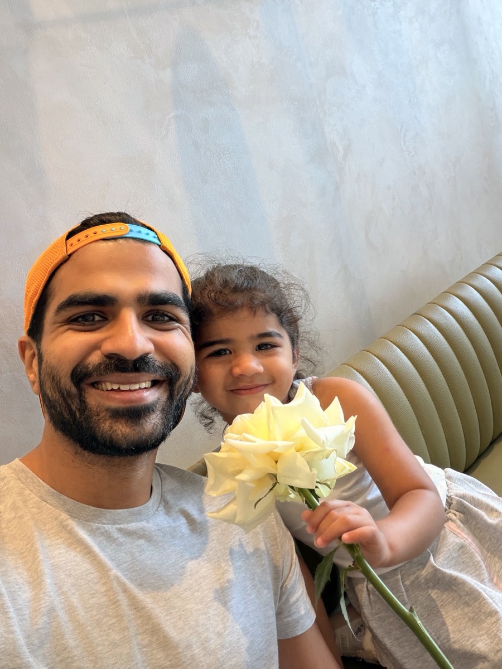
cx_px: 251
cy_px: 334
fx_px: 580
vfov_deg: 60.0
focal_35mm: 30
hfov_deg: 46.8
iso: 80
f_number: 1.9
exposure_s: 1/62
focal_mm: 2.71
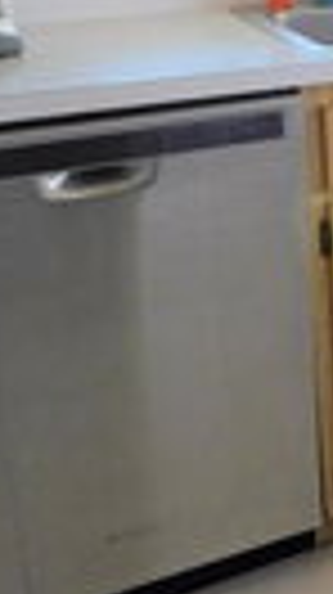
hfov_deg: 12.0
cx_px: 794
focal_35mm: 81
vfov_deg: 25.2
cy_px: 27
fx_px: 1275
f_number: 3
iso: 180
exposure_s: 1/30
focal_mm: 4
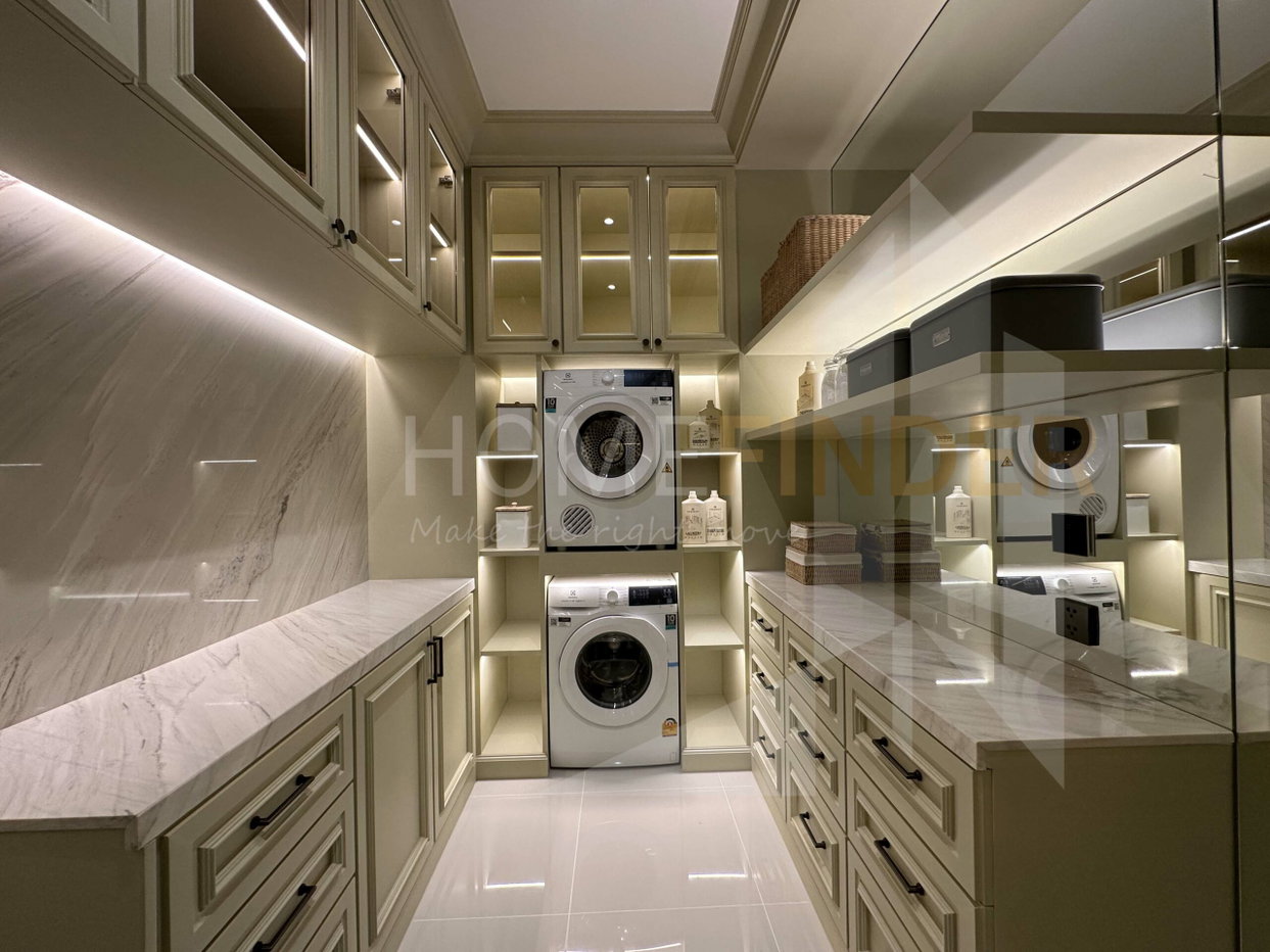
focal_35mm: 14
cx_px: 635
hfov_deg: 102.1
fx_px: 514
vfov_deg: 85.7
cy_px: 476
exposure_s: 1/100
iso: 160
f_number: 2.2
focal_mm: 2.22
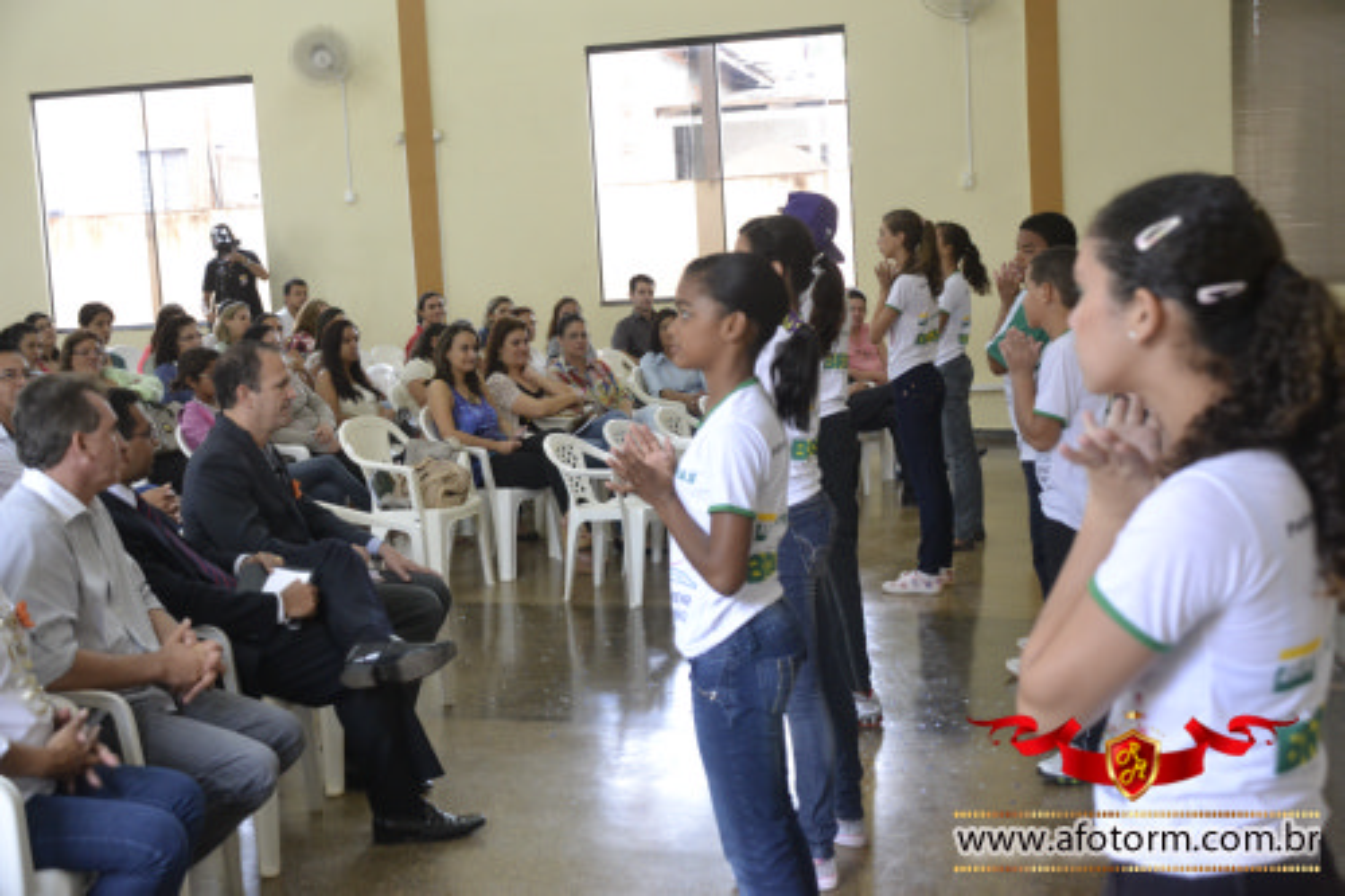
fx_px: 1737
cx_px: 672
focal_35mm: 46
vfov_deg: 28.9
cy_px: 448
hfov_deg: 42.3
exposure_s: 1/80
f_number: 4.5
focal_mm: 31
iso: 1600
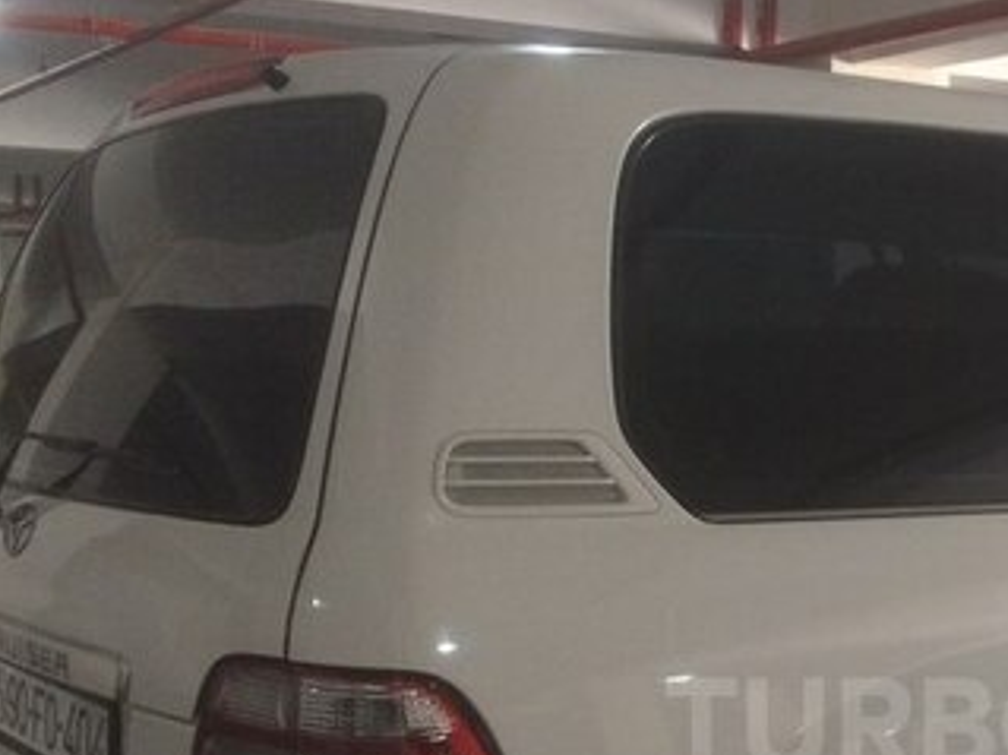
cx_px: 989
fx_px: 1747
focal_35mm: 60
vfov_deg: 23.5
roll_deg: +1.2
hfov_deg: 30.1
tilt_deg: -14.4
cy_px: 725
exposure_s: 1/33
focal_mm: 4.15
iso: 250
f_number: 2.2
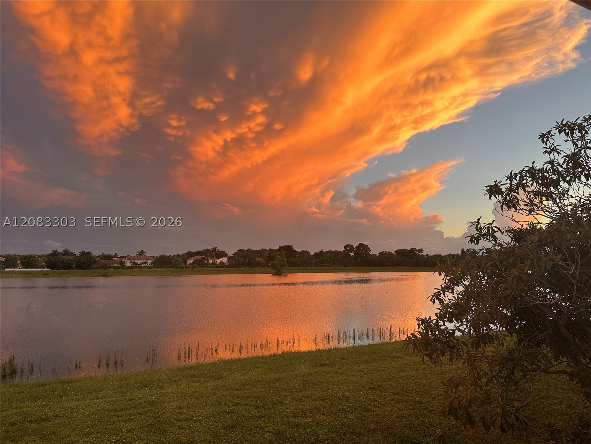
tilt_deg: +6.1
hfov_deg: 71.6
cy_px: 222
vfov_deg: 56.8
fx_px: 410
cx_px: 296
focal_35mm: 24
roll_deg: -0.2
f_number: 1.78
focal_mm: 6.86
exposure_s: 1/133
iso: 64
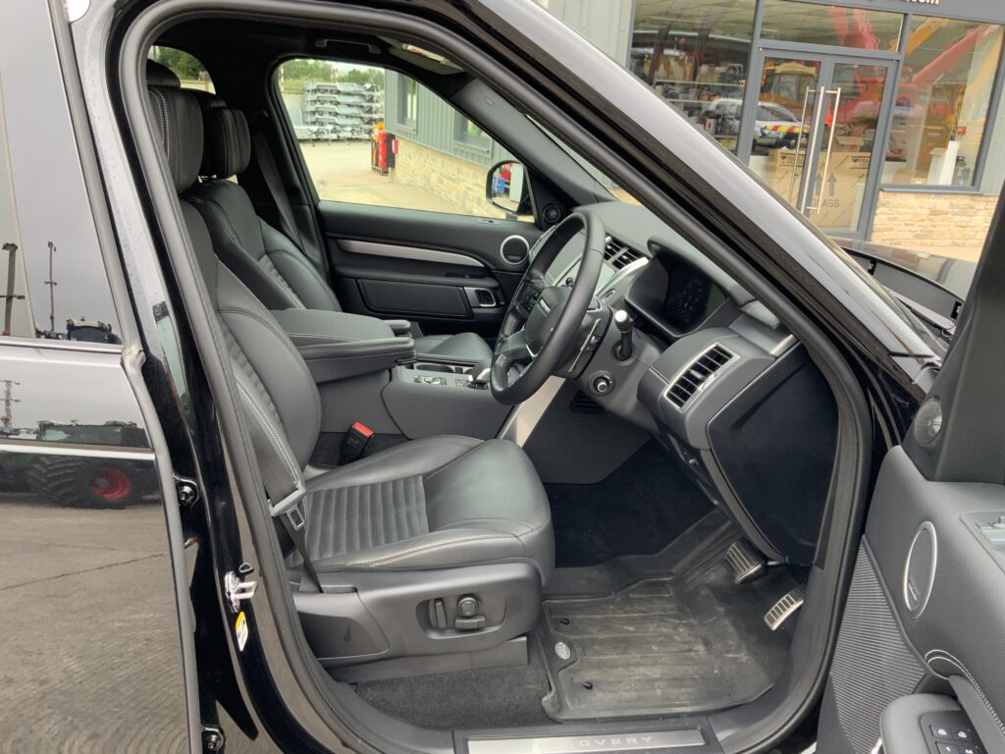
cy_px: 377
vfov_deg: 48.2
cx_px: 502
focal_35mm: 29
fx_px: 842
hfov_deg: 61.7
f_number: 1.8
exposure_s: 1/122
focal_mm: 3
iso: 32
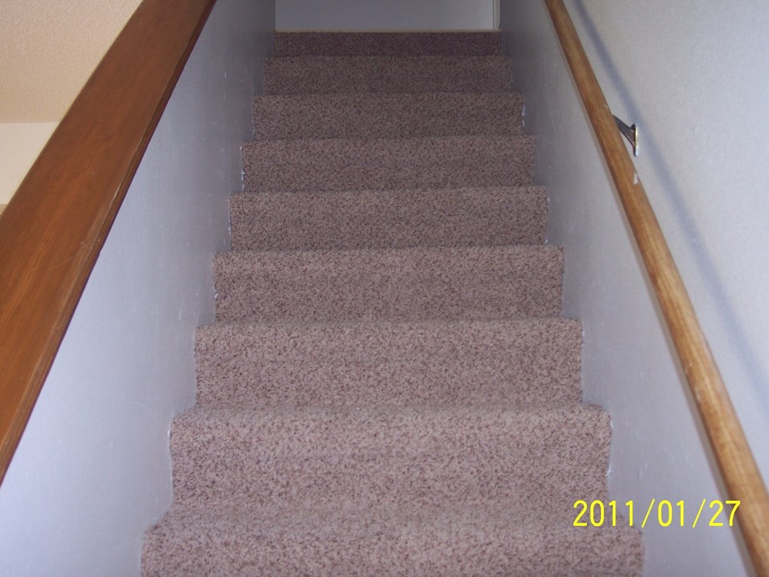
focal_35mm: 42
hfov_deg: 44.8
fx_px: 933
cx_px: 371
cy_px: 285
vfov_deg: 34.3
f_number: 2.8
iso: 100
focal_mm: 8
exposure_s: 1/60
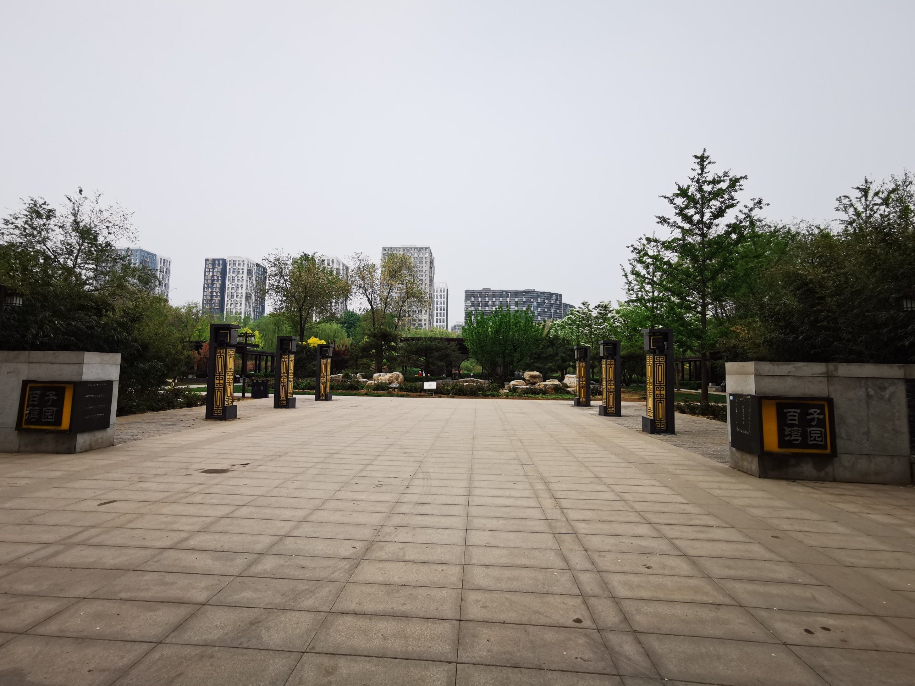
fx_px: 476
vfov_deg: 71.5
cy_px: 326
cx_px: 437
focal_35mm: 18
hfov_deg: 87.7
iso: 50
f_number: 2.2
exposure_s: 1/476
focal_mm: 2.26
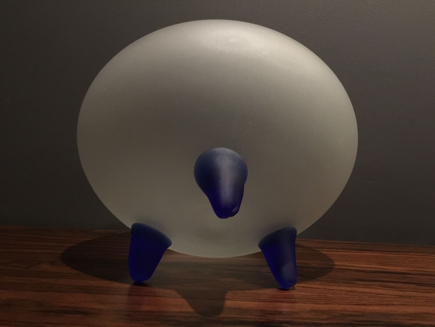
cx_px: 218
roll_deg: -3.3
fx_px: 364
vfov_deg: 48.2
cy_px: 164
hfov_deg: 61.7
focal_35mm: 29
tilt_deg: -2.5
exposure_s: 1/4
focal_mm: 4.15
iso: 200
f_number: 2.2
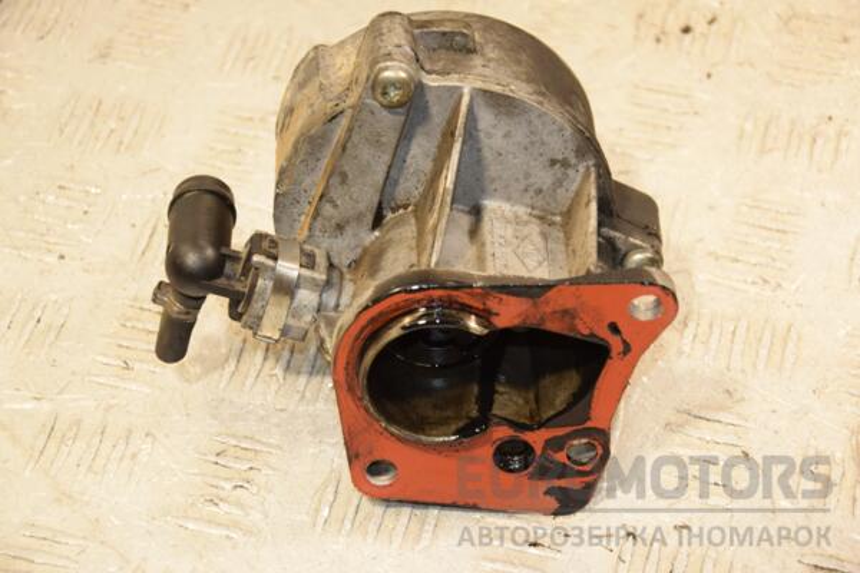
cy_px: 286
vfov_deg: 12.2
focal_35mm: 112
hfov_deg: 18.2
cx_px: 430
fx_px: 2687
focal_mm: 75
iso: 800
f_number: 5.3
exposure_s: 1/160
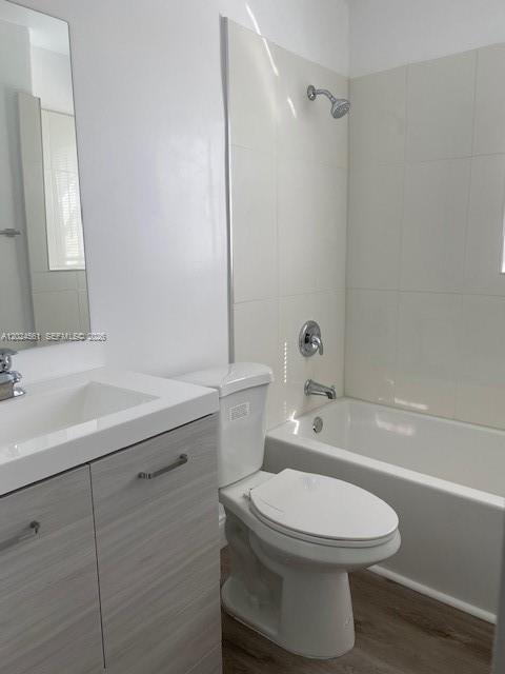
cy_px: 337
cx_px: 252
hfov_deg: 53.1
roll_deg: +0.2
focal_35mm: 26
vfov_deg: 67.3
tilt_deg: -8.8
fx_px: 506
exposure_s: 1/276
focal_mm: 4.25
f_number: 1.8
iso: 32
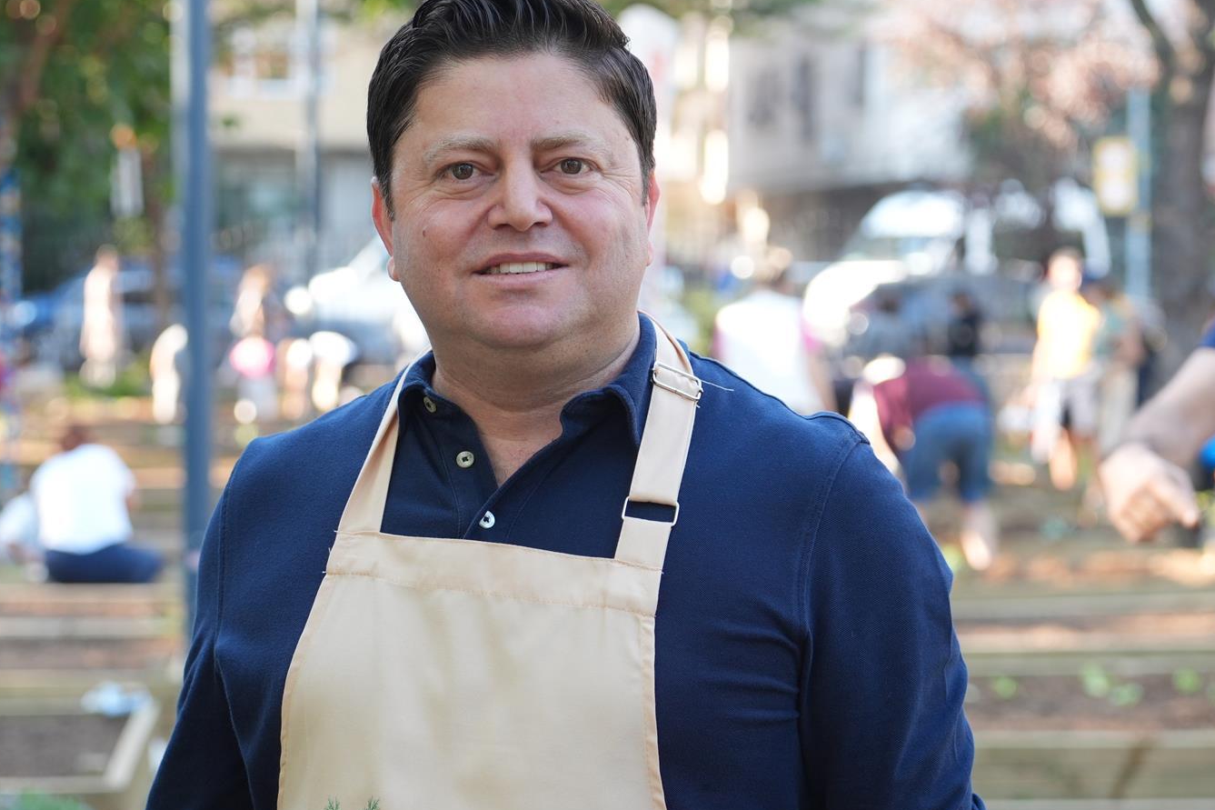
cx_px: 521
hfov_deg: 20.2
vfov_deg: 13.5
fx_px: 3408
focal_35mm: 101
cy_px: 481
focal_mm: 45
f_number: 2.8
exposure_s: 1/200
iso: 200
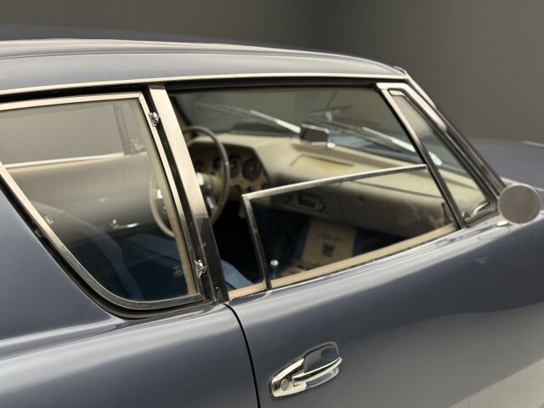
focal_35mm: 48
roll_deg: -1.1
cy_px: 204
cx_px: 272
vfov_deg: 30.3
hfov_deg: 39.7
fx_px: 754
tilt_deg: -13.9
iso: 200
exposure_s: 1/99
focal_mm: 6.76
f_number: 1.78
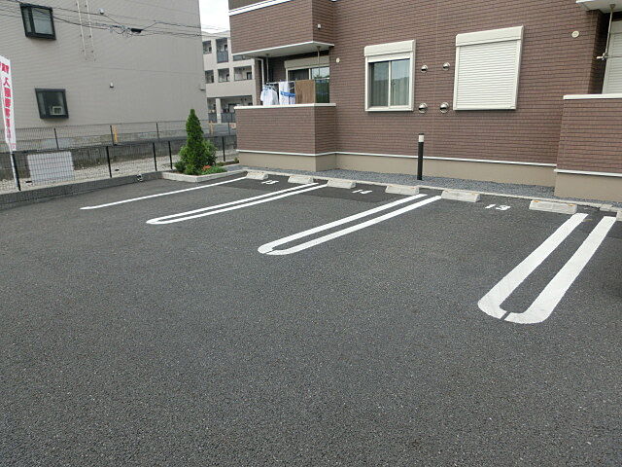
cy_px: 234
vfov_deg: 56.8
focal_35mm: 24
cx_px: 311
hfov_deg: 71.6
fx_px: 431
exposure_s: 1/640
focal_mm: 4.24
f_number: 3
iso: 80
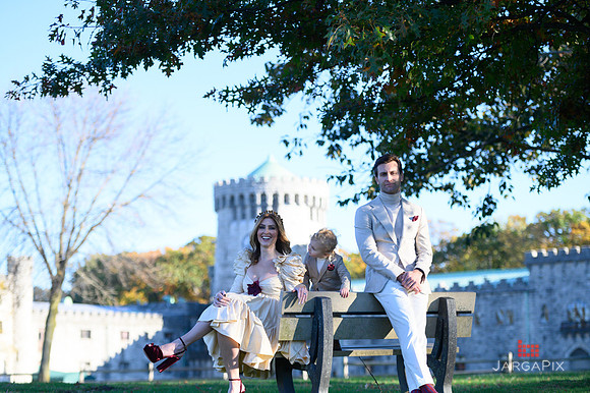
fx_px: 1409
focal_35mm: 86
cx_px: 295
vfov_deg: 15.9
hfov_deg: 23.7
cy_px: 196
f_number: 3.2
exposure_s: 1/6400
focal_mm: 86
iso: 1600
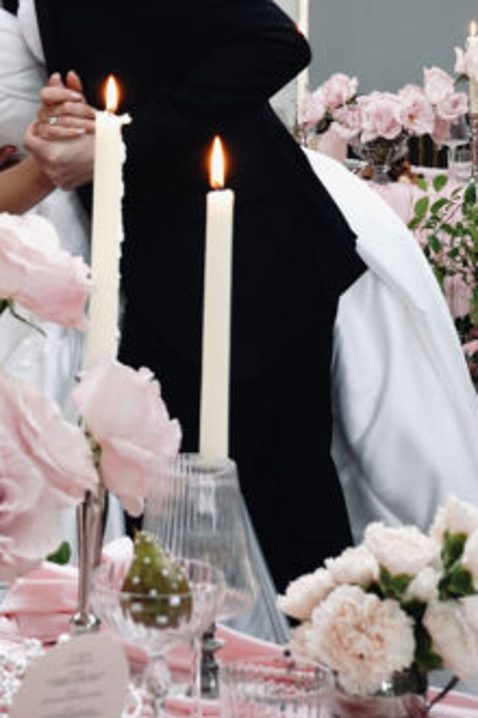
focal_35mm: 97
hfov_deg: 13.9
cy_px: 0
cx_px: -14
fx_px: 1932
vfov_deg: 20.4
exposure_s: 1/40
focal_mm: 40
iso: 1000
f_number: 9
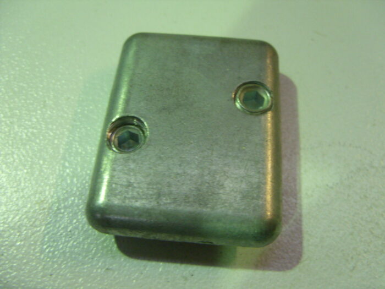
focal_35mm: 38
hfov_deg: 49.0
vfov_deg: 37.7
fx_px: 423
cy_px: 144
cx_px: 192
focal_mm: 6.3
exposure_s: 1/13
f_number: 2.8
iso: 200
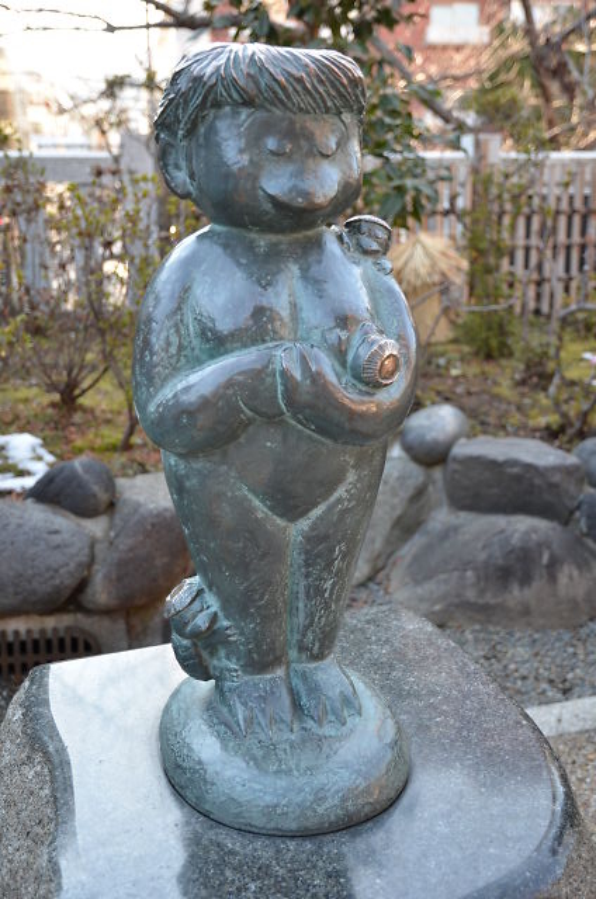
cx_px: 298
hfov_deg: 35.3
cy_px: 450
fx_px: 935
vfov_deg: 51.4
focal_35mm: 38
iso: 100
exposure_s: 1/50
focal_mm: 25
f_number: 4
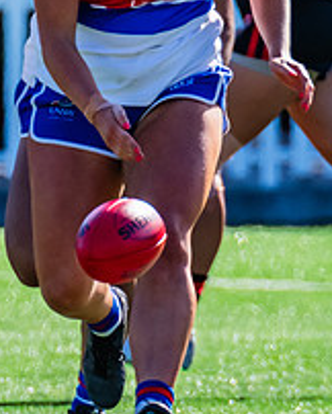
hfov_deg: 0.7
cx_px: 251
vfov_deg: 0.8
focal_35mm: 2279
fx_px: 27949
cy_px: 218
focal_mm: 550
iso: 800
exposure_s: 1/1250
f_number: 9
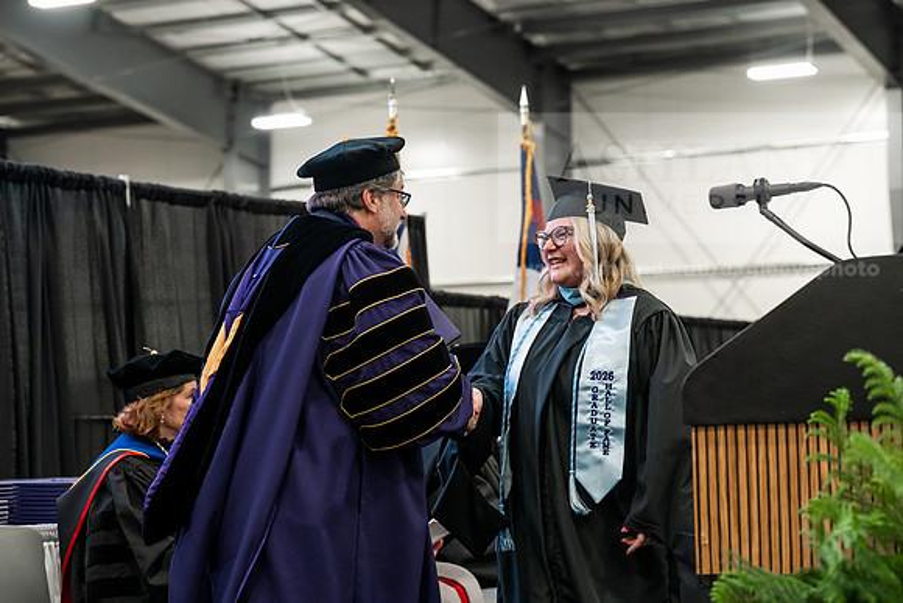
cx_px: 452
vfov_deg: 15.9
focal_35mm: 86
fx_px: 2158
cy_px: 302
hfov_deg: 23.6
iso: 4000
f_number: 4.5
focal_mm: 86
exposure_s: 1/200
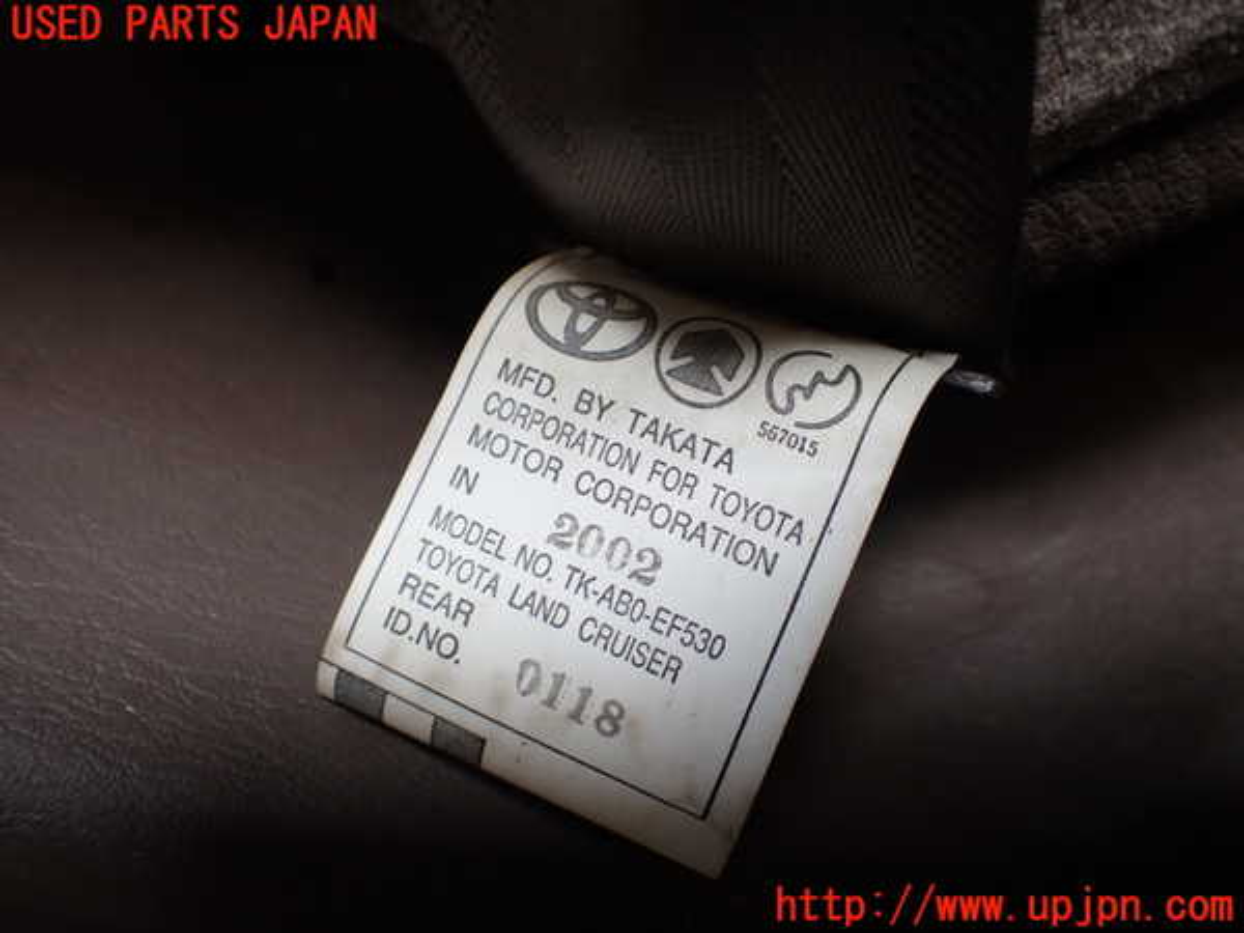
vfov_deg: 46.8
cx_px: 622
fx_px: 1078
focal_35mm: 30
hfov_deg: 60.0
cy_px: 466
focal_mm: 5.4
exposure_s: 1/125
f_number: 2.3
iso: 200
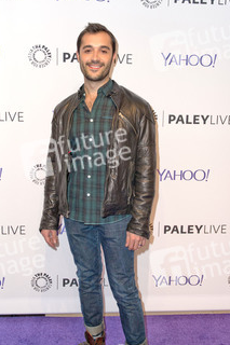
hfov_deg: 33.4
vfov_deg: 48.2
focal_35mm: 40
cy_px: 208
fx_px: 384
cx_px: 107
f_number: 4
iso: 400
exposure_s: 1/400
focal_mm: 32
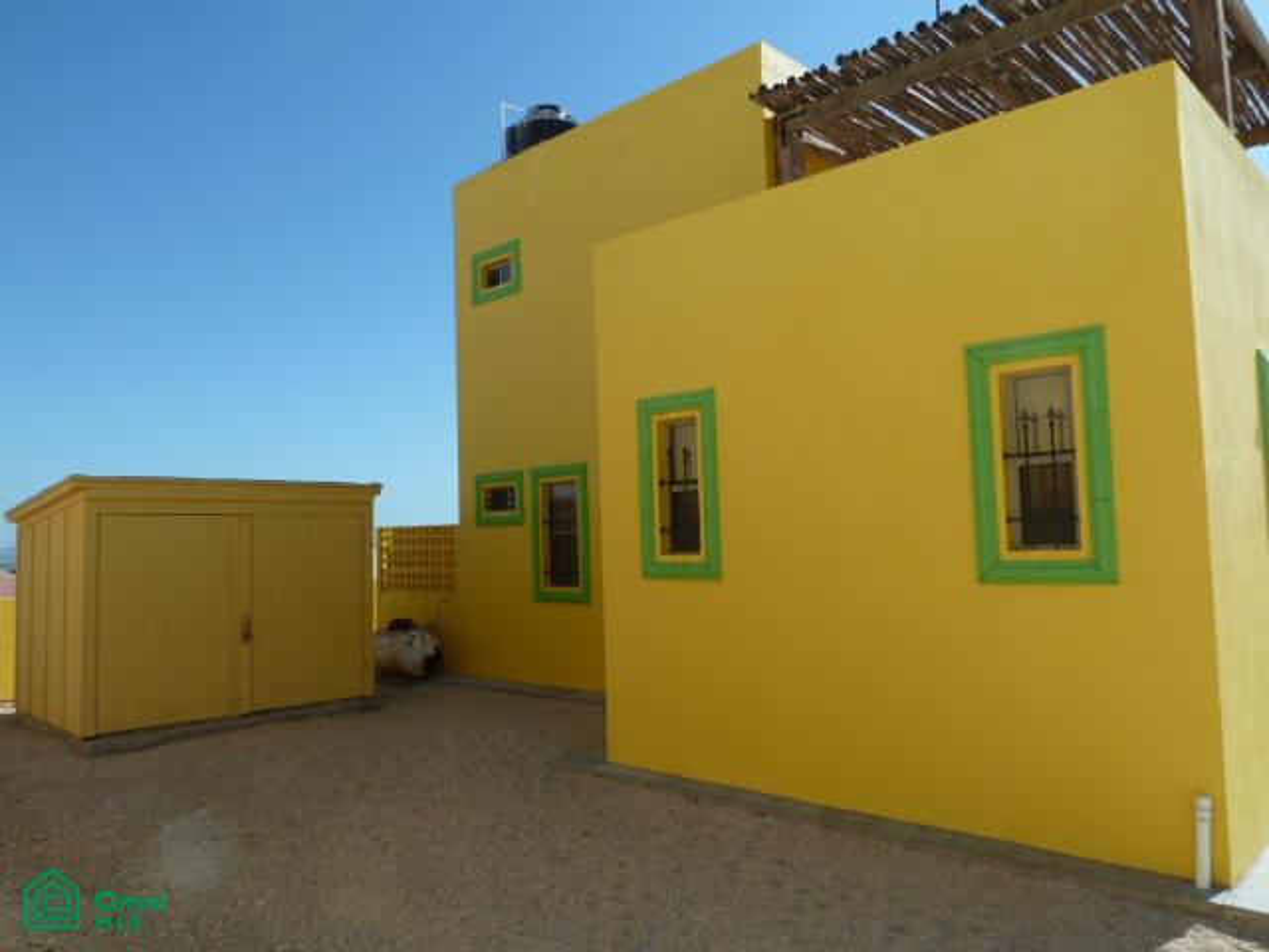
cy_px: 476
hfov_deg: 69.4
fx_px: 916
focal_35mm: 25
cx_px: 634
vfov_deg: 54.9
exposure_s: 1/500
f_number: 5
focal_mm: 4.1
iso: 80
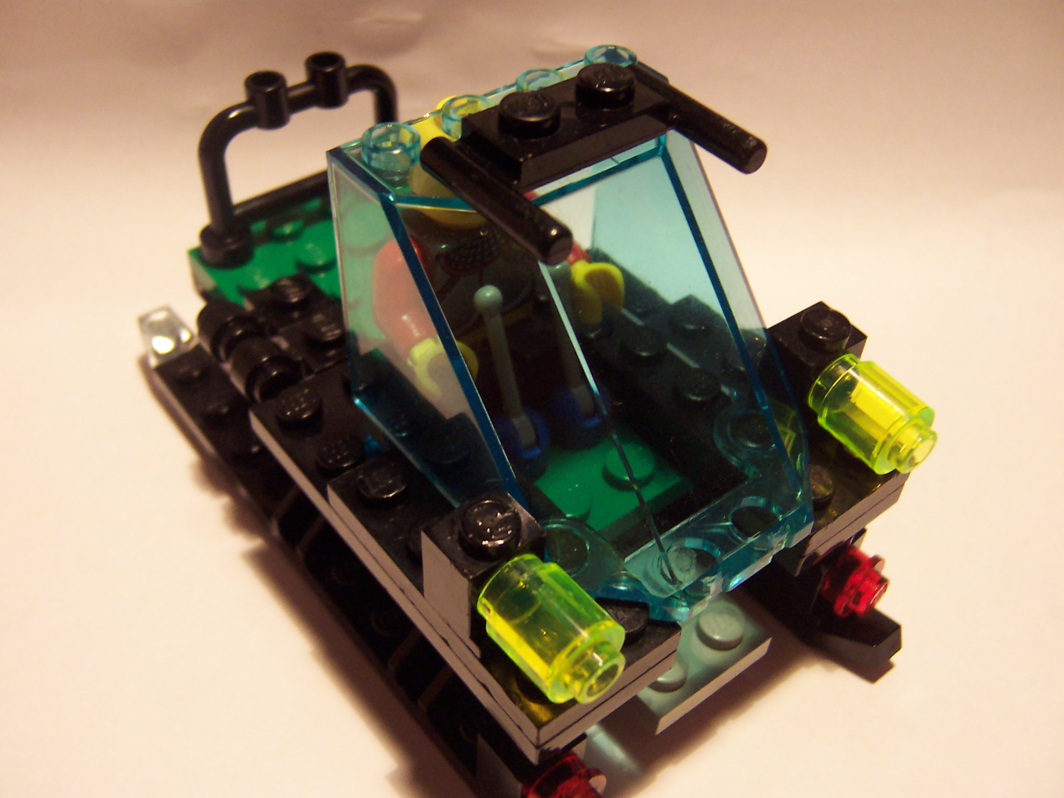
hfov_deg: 51.4
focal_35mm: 36
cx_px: 532
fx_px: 1107
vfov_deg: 39.7
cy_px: 399
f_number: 2.8
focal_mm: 5.6
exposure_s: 1/30
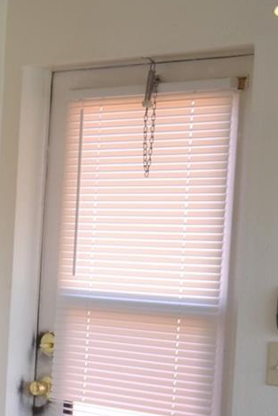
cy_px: 299
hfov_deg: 12.4
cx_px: -161
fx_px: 1203
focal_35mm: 104
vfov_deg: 19.5
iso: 400
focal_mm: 20
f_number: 4.5
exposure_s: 1/60
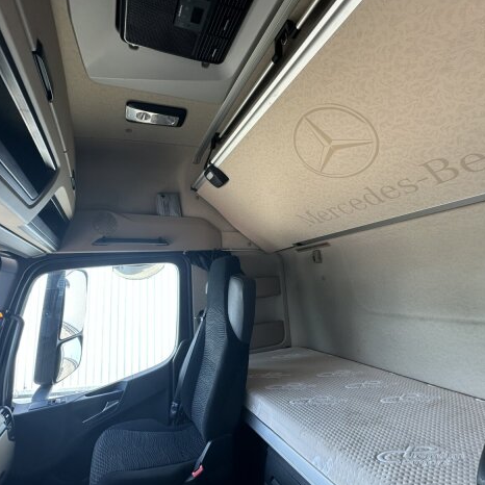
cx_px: 240
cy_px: 247
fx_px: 269
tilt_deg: +9.7
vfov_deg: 84.0
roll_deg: +3.3
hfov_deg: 84.0
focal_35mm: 17
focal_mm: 2.22
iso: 80
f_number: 2.2
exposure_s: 1/99
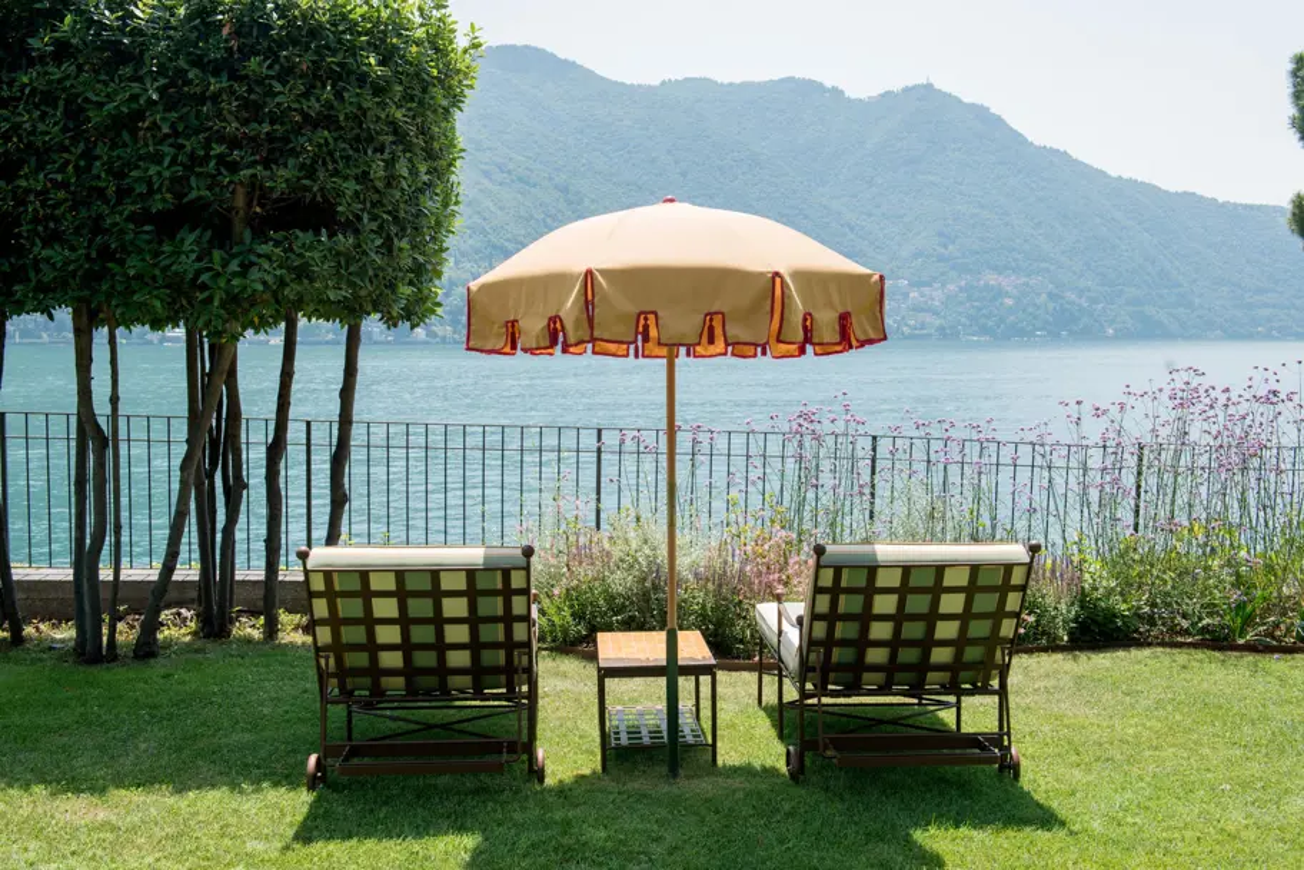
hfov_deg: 54.4
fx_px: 1268
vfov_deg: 37.9
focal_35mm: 35
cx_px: 652
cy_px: 435
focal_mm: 35
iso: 125
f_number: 7.1
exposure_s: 1/200
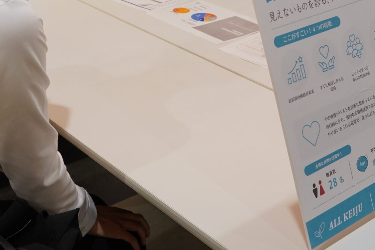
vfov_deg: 18.1
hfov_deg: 28.3
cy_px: -60
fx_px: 739
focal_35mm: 71
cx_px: 132
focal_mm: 28
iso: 1600
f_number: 4
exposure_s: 1/160
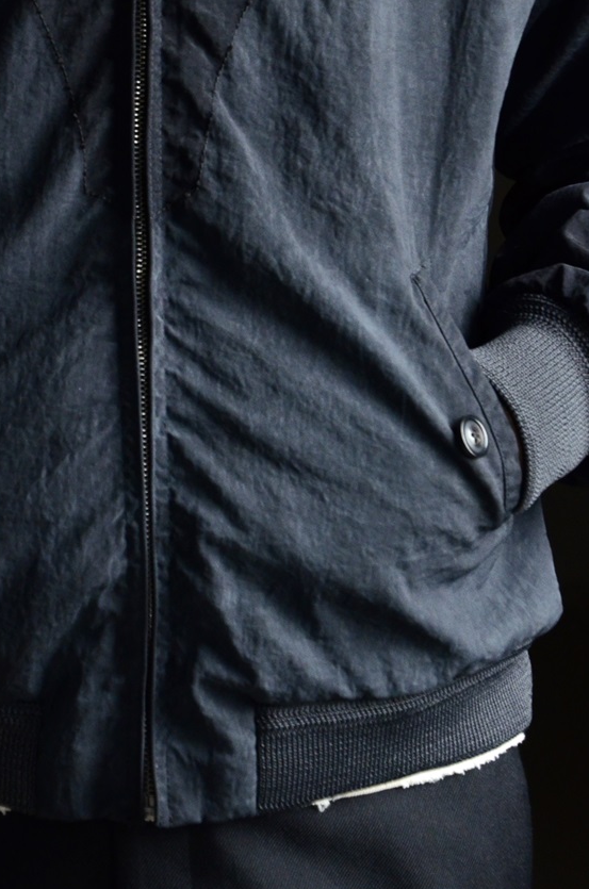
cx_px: 135
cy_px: 205
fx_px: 3476
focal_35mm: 141
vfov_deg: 14.5
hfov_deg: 9.7
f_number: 5
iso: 1250
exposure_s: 1/50
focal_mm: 52
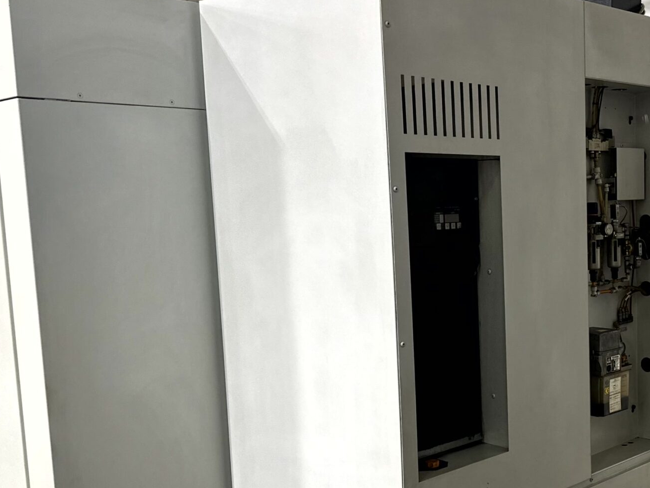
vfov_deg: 30.8
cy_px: 306
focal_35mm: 47
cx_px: 558
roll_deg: +0.9
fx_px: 883
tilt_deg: -8.1
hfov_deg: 38.2
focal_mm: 6.86
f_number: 1.78
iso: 160
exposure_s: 1/60
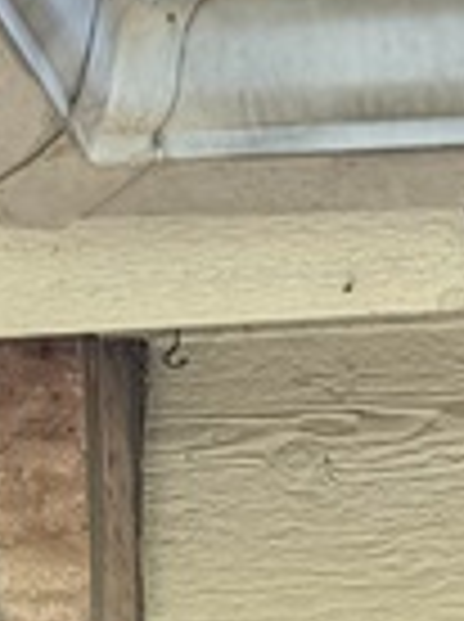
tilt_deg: +0.1
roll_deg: +1.6
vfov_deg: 8.7
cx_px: 1158
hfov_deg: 7.3
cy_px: 1890
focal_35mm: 188
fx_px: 3370
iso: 80
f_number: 1.78
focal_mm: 6.76
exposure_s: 1/503
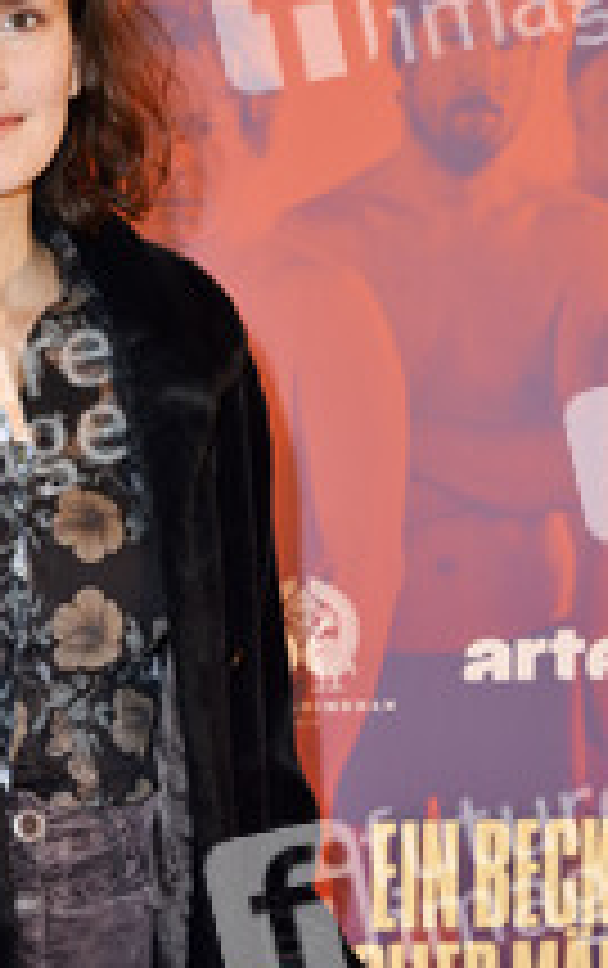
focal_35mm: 123
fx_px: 3250
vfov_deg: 16.9
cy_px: 662
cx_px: 27
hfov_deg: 10.6
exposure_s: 1/125
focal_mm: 65
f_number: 6.3
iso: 800
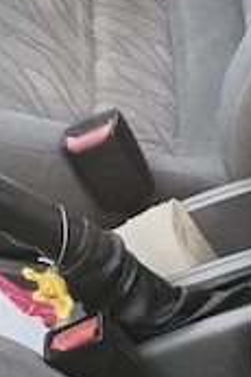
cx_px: 111
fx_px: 1310
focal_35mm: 125
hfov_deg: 10.9
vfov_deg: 15.9
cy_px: 421
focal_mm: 4.75
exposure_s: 1/120
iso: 162
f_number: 1.8
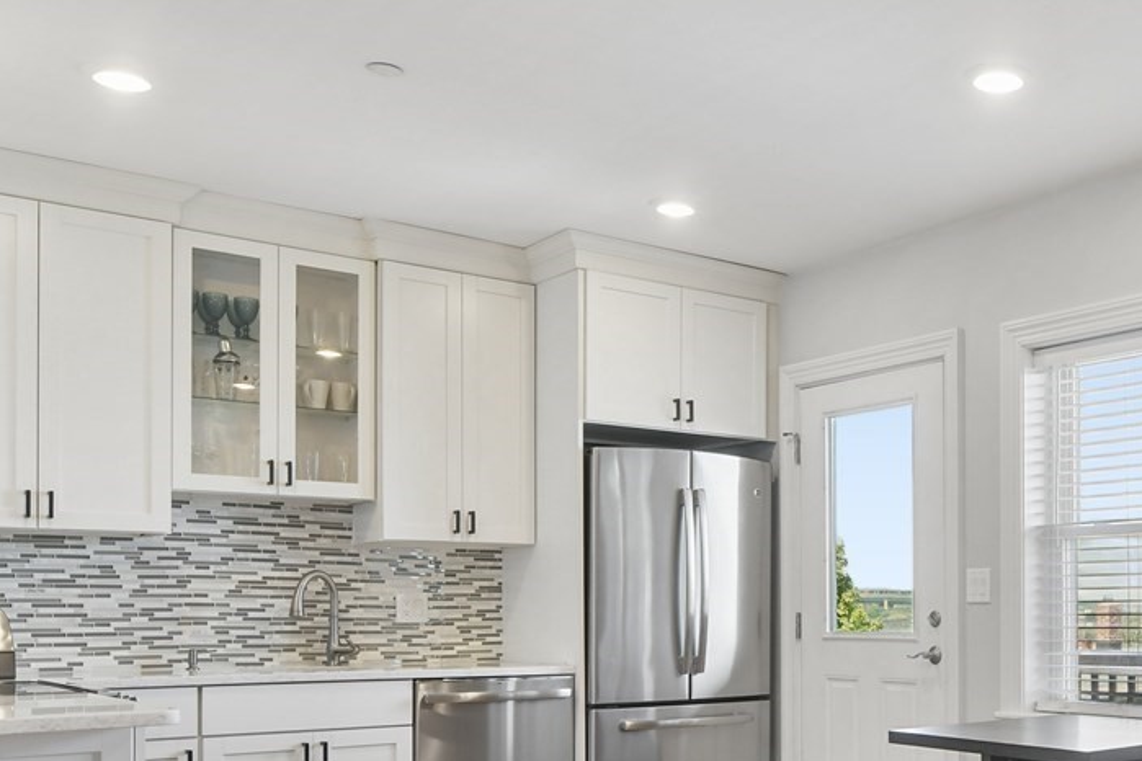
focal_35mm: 41
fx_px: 1301
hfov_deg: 44.3
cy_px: 603
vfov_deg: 31.8
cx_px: 966
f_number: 9
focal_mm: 14
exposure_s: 1/13
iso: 640
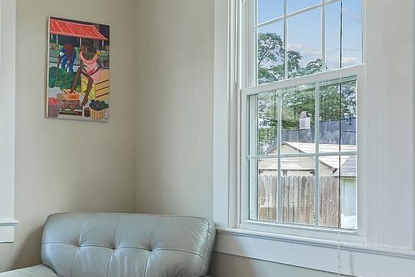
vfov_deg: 29.7
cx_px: 45
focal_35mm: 45
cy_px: 184
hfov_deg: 40.4
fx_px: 519
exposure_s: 1/5
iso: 200
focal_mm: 16
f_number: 14
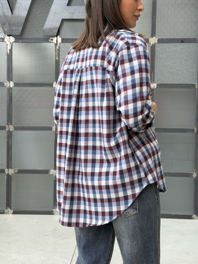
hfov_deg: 30.3
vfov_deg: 39.7
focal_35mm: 48
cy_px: 132
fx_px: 366
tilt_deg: -2.6
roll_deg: -0.2
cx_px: 99
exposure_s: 1/60
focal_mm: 6.76
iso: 160
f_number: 1.78
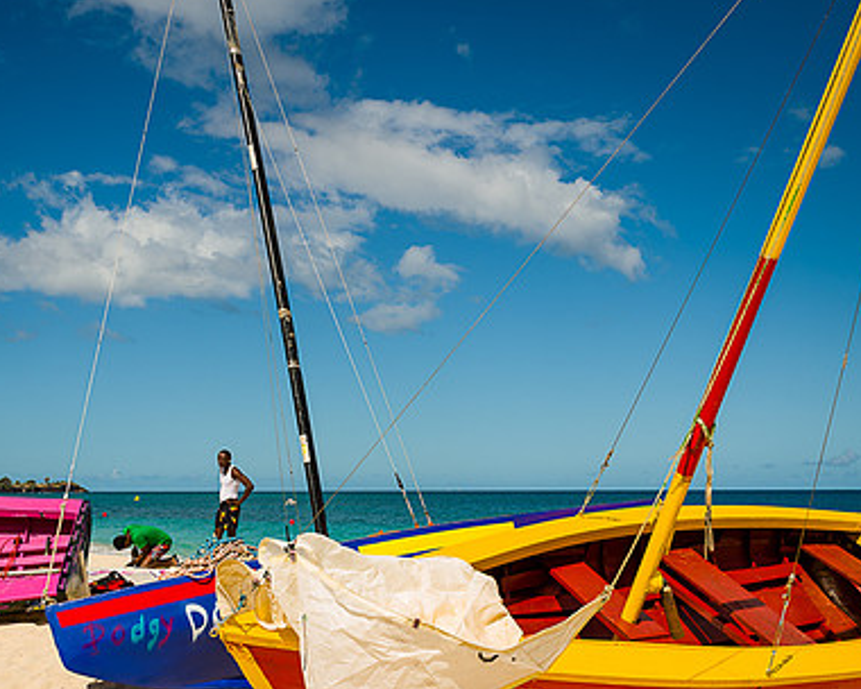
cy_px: 493
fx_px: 1223
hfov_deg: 38.8
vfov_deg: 31.0
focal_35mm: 48
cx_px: 417
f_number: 6.3
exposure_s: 1/320
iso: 64
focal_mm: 28.5
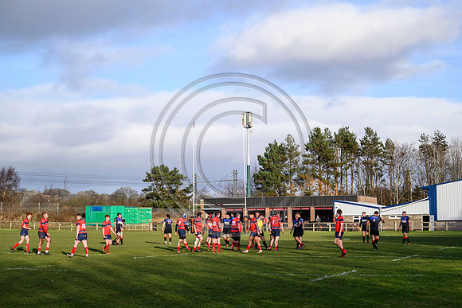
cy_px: 154
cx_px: 231
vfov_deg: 19.5
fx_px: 899
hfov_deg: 28.8
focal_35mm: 70
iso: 80
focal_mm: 70
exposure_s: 1/800
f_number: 2.8
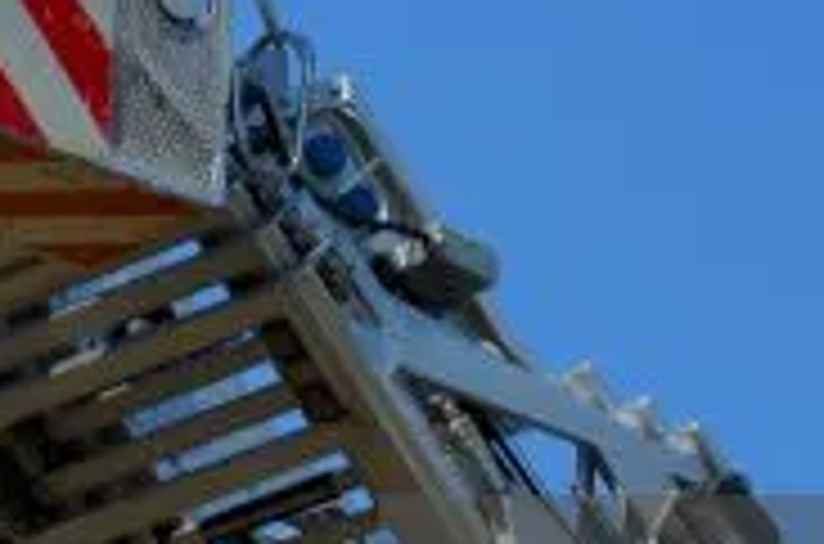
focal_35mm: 489
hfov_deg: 4.2
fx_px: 11164
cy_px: -279
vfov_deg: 2.8
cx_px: 0
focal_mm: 92
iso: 100
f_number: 9
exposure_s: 1/320
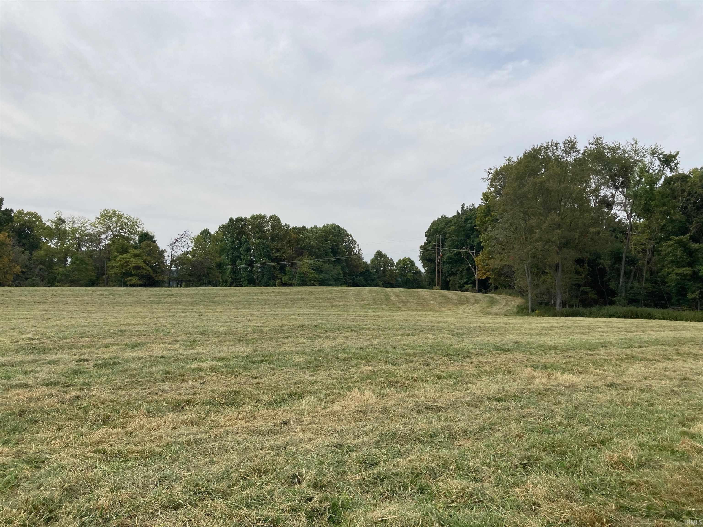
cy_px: 264
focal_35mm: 28
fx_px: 569
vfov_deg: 49.7
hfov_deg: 63.4
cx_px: 352
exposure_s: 1/2703
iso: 20
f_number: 1.8
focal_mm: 3.99
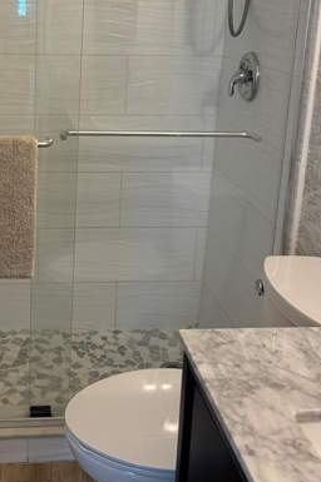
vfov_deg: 42.5
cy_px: 129
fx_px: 603
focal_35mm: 45
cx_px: 59
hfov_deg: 29.1
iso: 160
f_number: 1.6
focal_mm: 5.96
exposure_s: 1/60
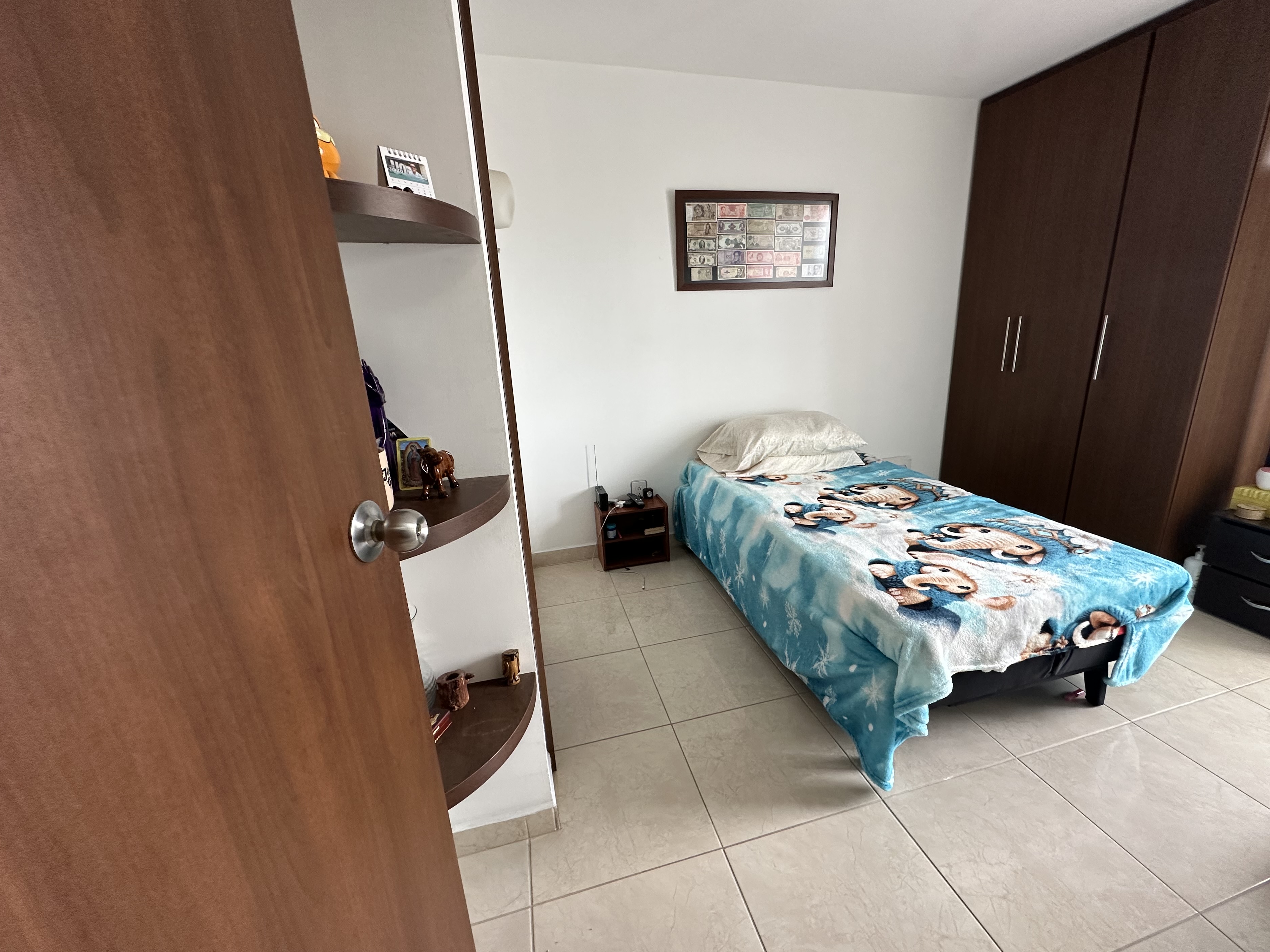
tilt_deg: -15.0
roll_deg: +2.7
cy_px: 488
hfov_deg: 98.0
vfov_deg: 81.7
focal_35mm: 15
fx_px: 550
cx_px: 676
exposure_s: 1/99
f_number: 2.2
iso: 200
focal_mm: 2.22
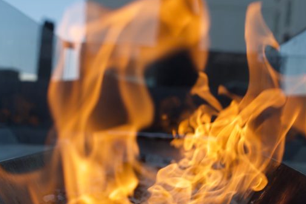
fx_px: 671
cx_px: 186
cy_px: 138
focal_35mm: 79
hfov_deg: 25.6
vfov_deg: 17.2
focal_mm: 50
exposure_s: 1/320
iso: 100
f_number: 7.1
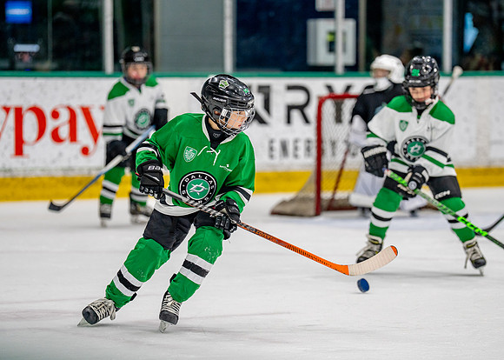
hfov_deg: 9.9
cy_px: 179
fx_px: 2923
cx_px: 273
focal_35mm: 204
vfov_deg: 7.0
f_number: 2.8
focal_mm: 159
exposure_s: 1/1250
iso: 800
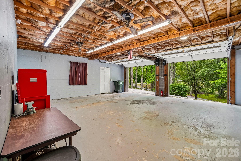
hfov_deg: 100.4
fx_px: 100
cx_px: 120
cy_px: 80
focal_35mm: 15
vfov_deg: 77.3
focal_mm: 10
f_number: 8
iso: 400
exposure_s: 1/25
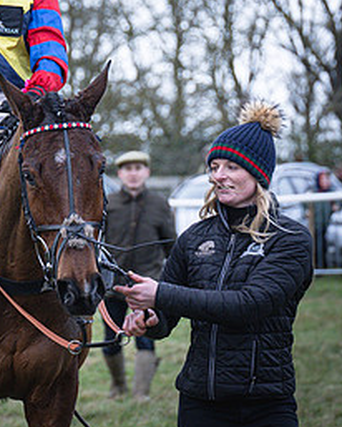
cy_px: 16
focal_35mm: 304
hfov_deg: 5.1
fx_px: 3842
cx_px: 132
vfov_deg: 6.3
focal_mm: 70
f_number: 2.8
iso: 800
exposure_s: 1/2000
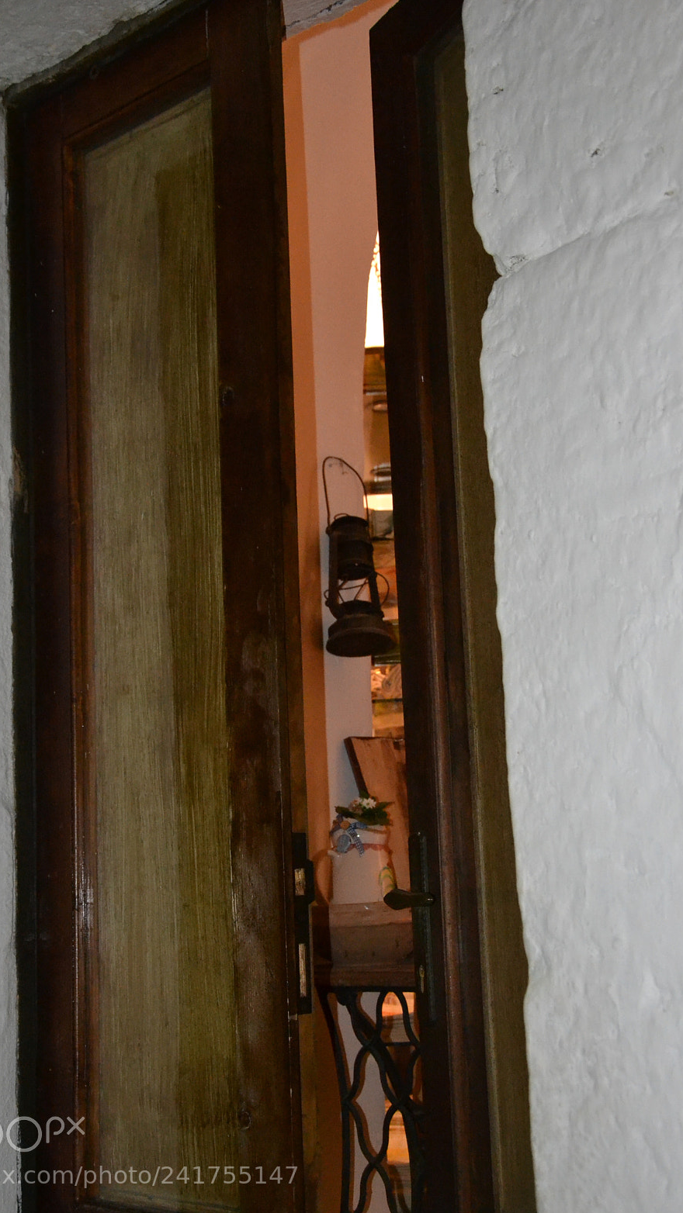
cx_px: 306
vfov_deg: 45.5
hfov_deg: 26.5
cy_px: 616
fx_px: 1449
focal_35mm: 45
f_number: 4
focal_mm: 28
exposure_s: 1/60
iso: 3200
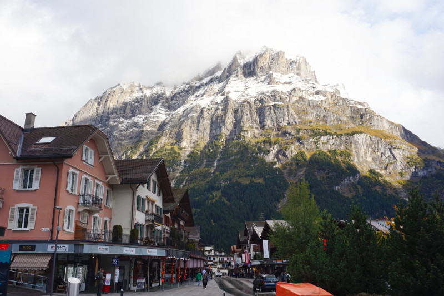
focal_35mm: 30
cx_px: 222
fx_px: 370
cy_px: 148
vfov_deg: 43.5
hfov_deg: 62.0
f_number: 11
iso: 100
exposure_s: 1/80
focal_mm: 20
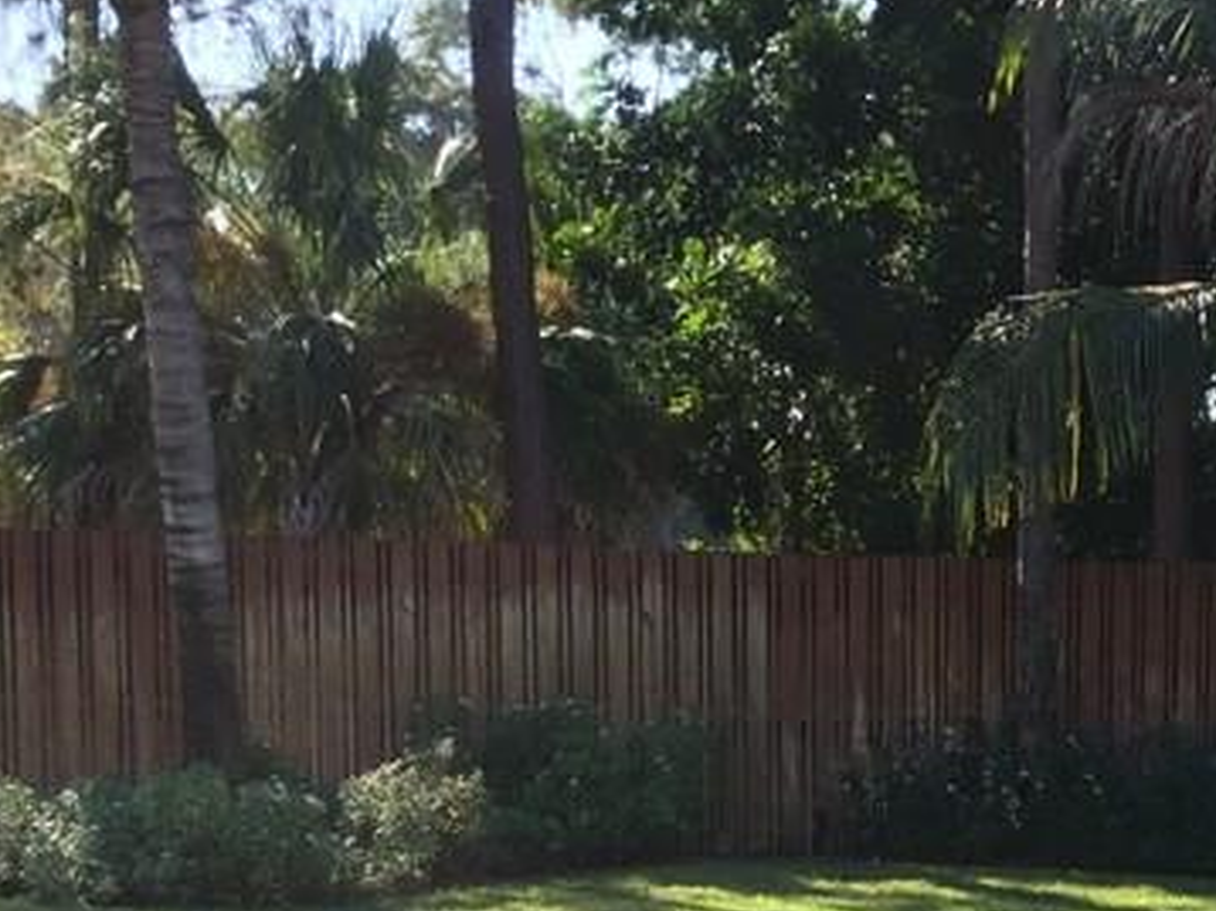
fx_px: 2914
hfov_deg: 22.9
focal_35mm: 83
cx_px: 1138
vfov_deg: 17.1
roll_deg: -1.9
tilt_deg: -10.1
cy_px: 1047
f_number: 2.2
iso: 32
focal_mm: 4.15
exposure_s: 1/234
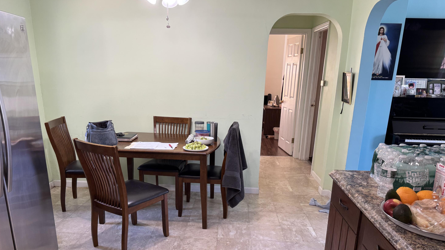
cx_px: 216
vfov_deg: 42.3
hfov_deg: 69.8
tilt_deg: -16.2
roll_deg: -1.8
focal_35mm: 27
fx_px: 319
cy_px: 166
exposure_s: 1/120
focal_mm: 6.76
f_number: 1.78
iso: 200
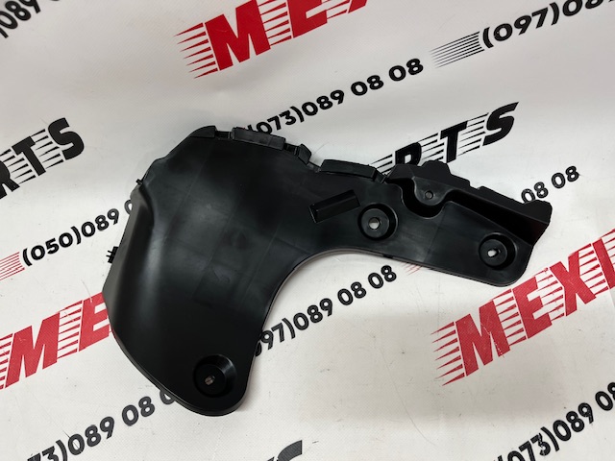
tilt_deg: -64.8
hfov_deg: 67.3
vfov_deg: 53.1
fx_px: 462
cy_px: 230
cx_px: 308
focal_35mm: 26
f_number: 1.6
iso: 80
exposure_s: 1/100
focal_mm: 5.1
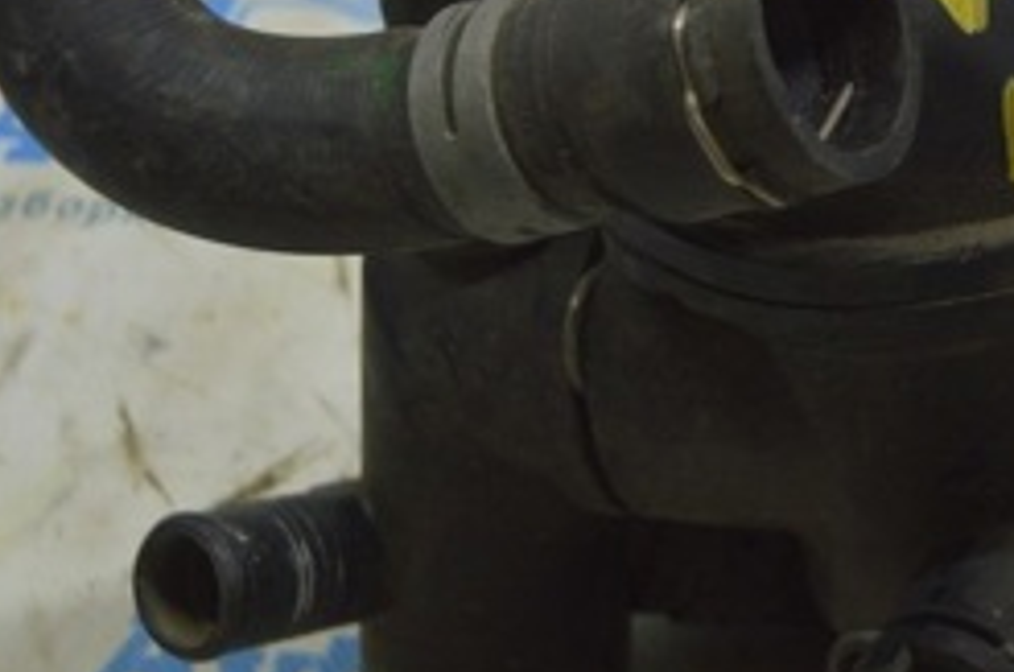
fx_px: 3514
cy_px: 89
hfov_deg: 16.1
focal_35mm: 125
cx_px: 985
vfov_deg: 10.9
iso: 400
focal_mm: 32
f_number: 5.6
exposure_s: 1/40
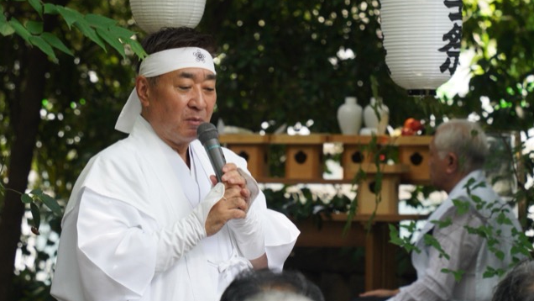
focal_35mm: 197
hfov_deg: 10.9
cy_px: 129
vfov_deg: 6.2
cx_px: 267
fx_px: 2790
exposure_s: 1/400
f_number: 5.6
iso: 2000
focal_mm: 125
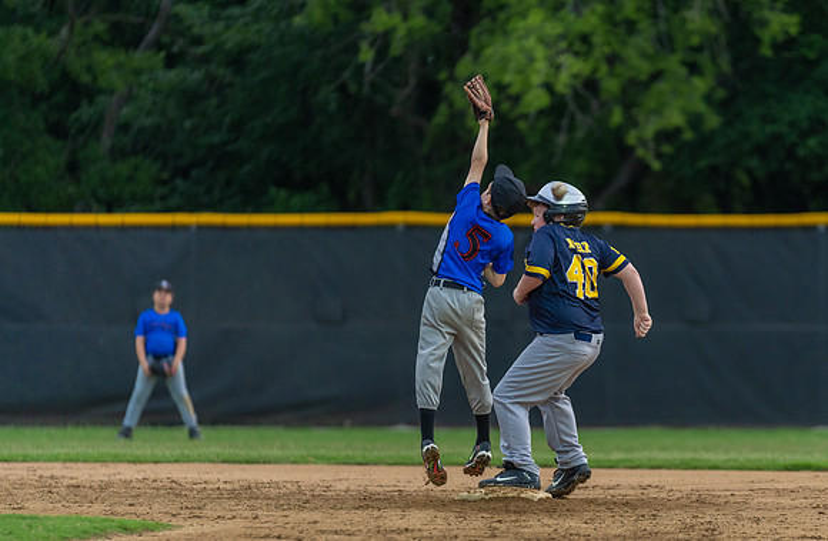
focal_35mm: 275
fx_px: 6284
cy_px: 355
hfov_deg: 7.5
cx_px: 547
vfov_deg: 4.9
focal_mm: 200
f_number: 2.8
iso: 1000
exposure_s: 1/1000
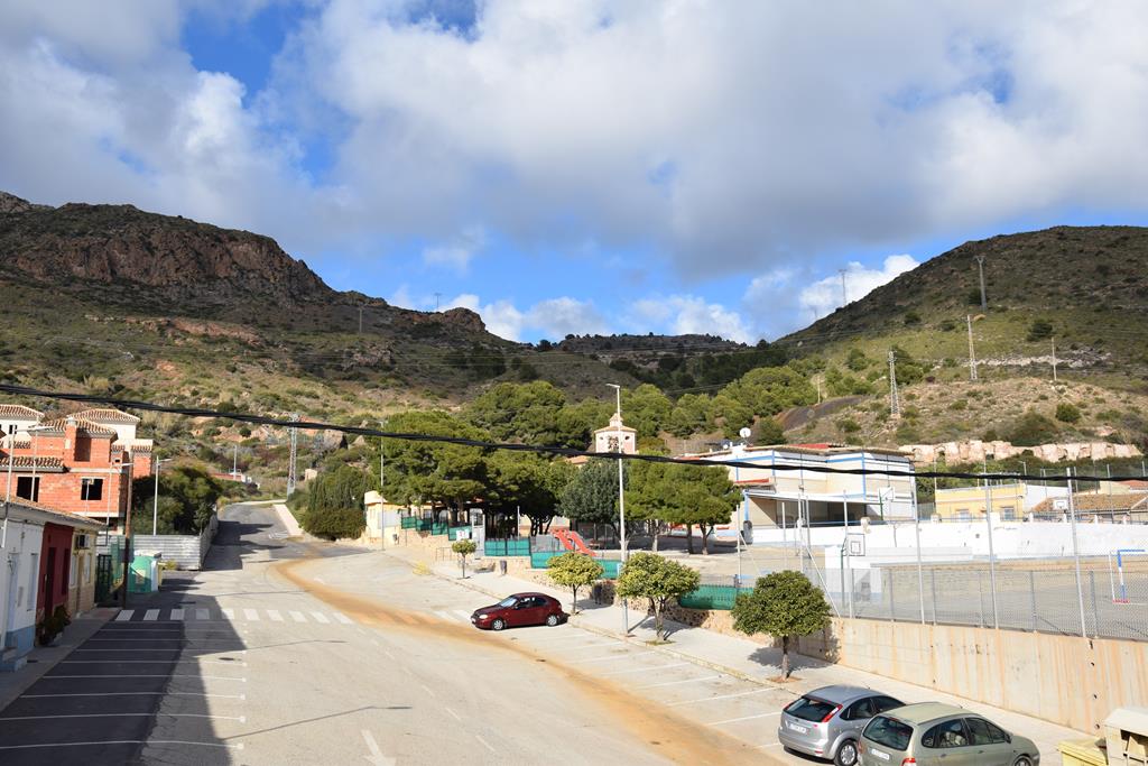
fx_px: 1005
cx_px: 574
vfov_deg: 41.7
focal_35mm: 32
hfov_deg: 59.5
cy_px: 383
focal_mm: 21
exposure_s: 1/400
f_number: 10
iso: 200
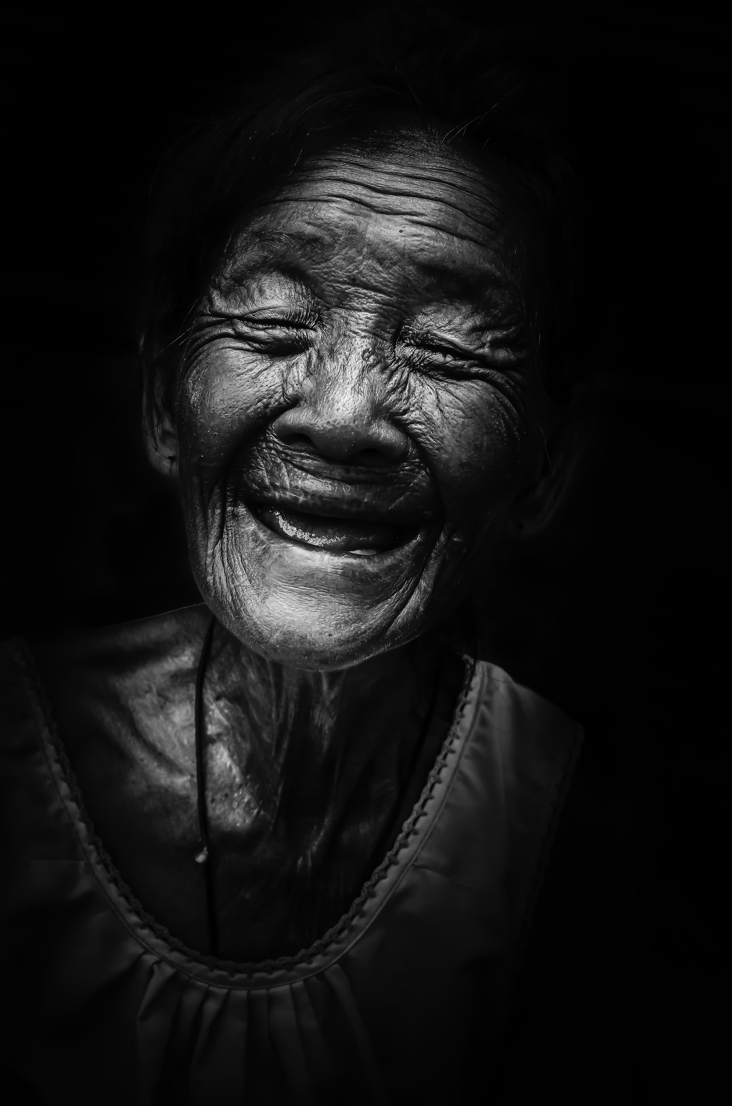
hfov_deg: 25.6
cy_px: 553
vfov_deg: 37.9
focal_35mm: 52
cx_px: 366
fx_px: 1609
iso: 200
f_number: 5
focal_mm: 35
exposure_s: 1/200
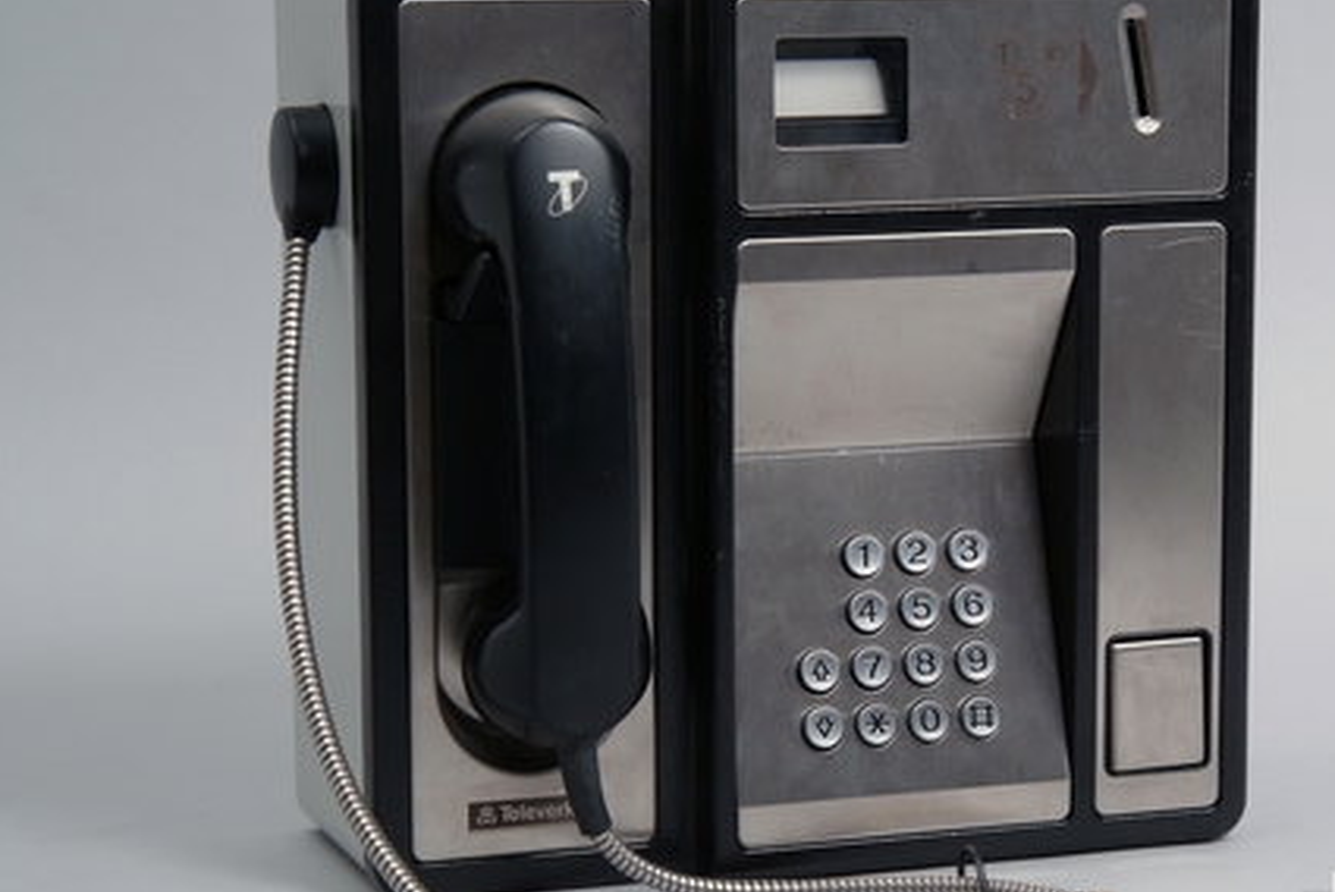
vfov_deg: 12.9
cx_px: 864
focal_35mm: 106
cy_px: 474
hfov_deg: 19.2
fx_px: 3933
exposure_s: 1/10
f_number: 8
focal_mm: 50
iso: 100
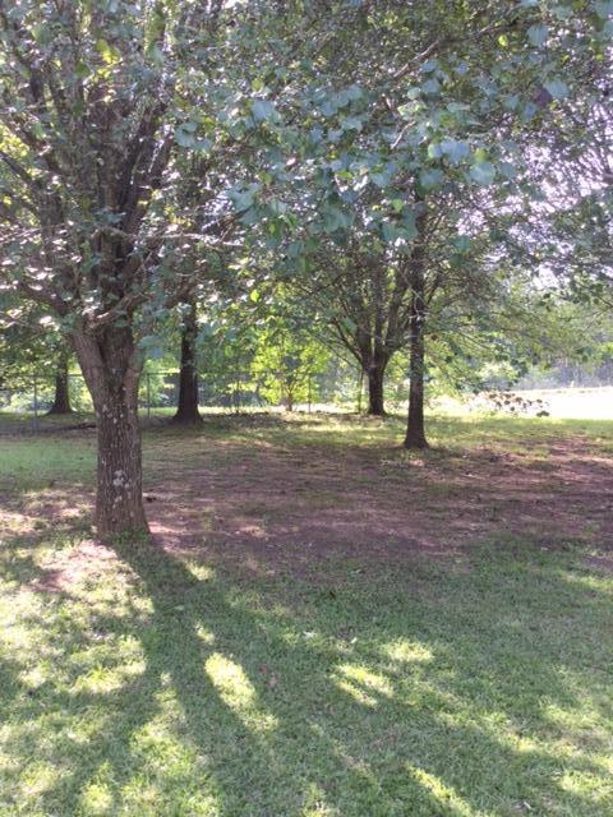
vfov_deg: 58.4
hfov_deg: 45.4
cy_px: 408
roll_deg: +0.1
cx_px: 306
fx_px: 732
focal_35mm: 31
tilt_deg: -3.7
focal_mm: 3.3
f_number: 2.4
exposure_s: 1/120
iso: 32
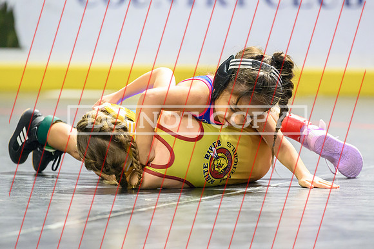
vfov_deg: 5.0
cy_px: 151
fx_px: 2873
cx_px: 237
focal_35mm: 276
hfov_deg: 7.4
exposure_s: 1/800
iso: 9000
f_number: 2.8
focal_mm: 200
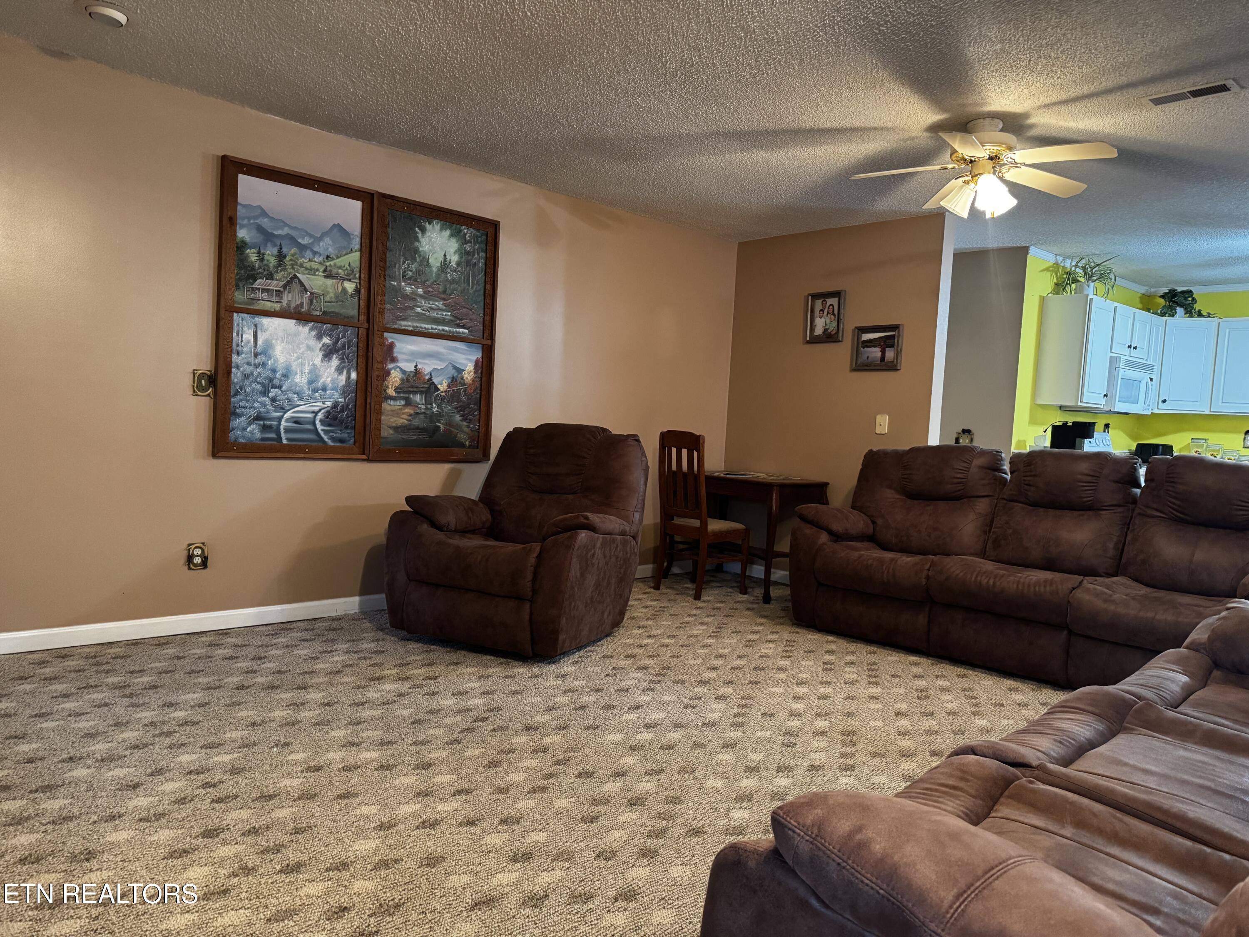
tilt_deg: -3.6
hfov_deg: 71.6
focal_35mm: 24
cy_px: 468
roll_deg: -3.3
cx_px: 624
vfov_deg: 56.8
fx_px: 866
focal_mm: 6.76
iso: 800
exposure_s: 1/60
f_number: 1.78
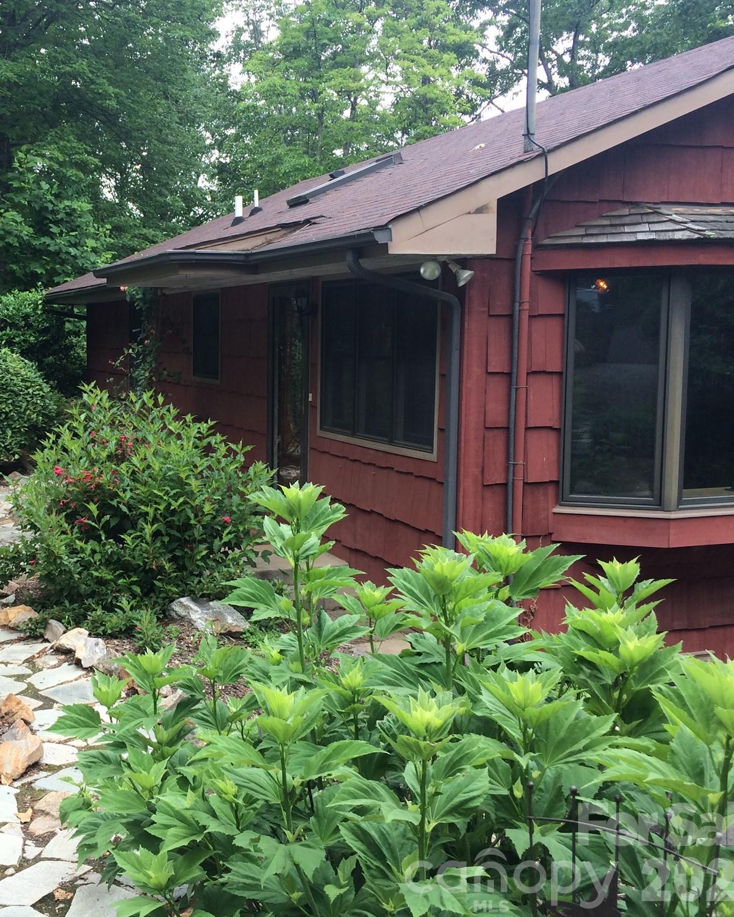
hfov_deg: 36.1
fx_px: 1086
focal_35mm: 40
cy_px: 453
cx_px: 146
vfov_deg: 45.8
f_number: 2.2
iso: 32
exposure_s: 1/334
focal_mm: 4.12
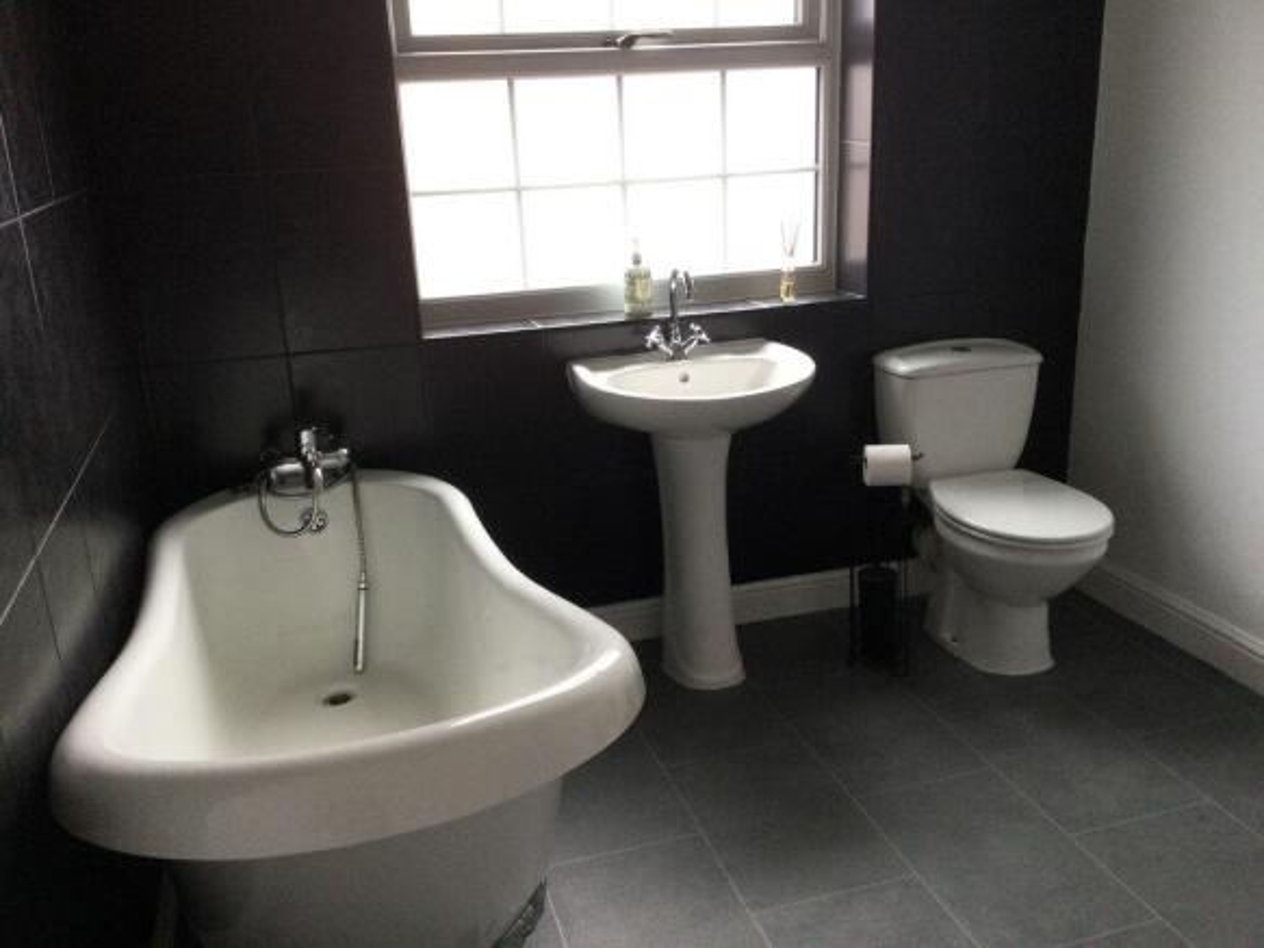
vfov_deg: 45.4
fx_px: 1132
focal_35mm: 31
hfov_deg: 58.4
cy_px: 474
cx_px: 632
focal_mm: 3.3
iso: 32
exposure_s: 1/33
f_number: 2.4
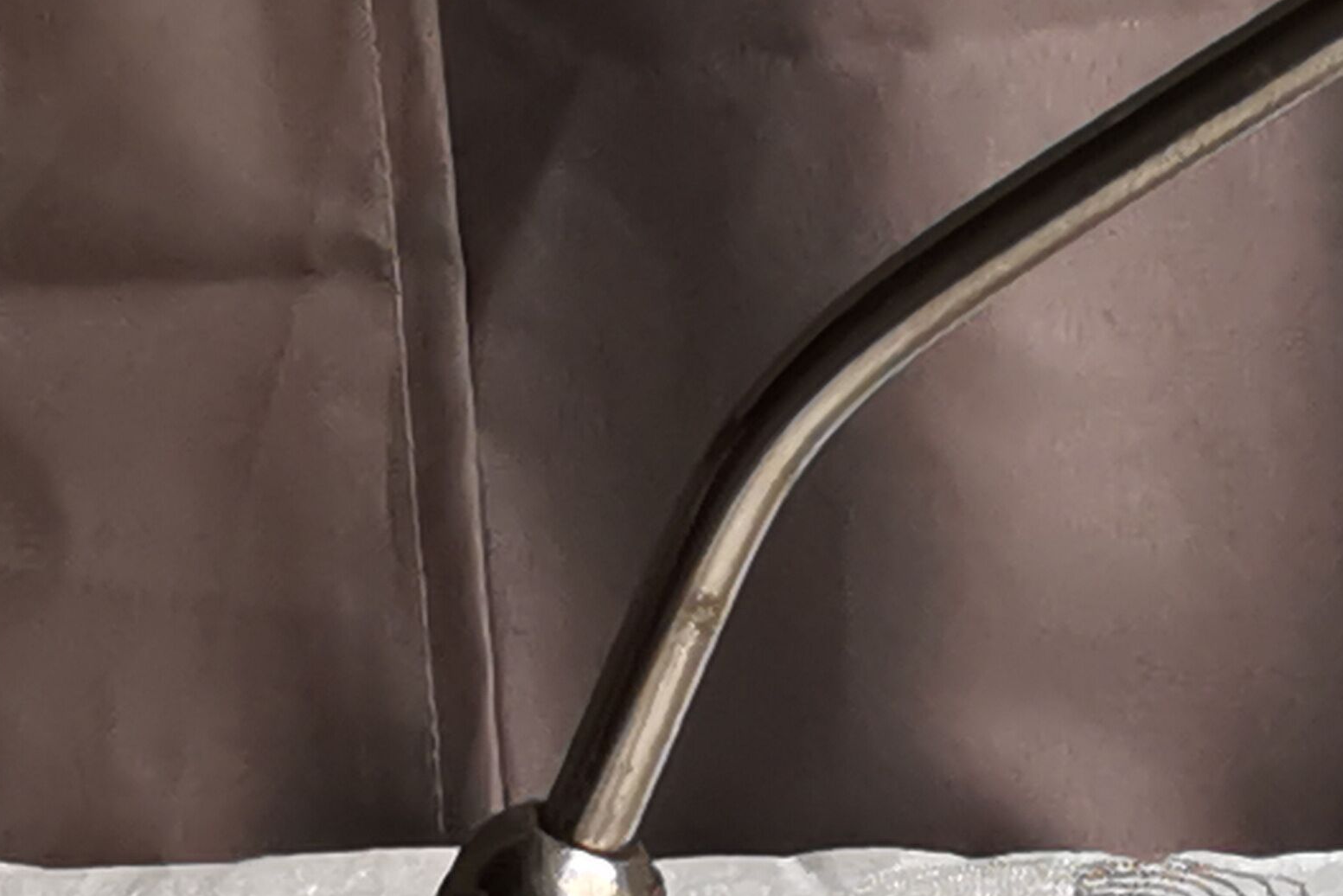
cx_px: 1570
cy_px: 712
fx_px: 5410
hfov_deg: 13.8
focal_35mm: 145
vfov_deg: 9.4
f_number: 2.2
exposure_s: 1/50
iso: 80
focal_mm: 2.26
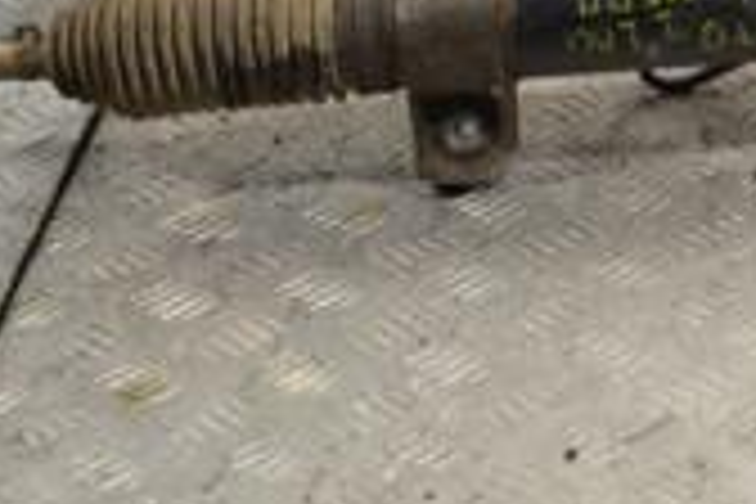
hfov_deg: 14.2
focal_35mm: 139
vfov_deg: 9.6
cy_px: -220
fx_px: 2919
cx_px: 940
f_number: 5
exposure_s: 1/100
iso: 400
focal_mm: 26
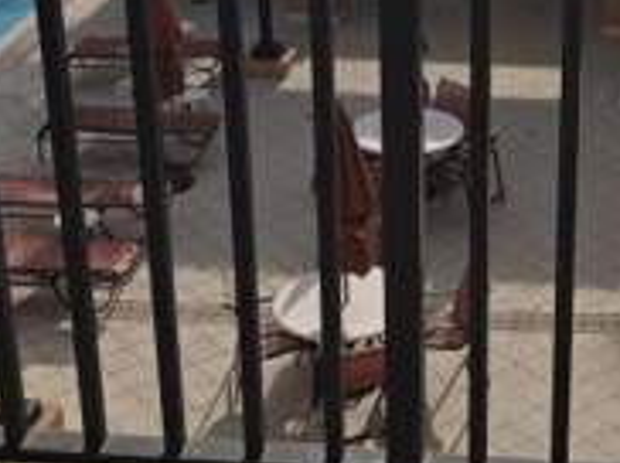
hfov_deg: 23.7
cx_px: 518
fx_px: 1449
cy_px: 71
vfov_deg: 18.0
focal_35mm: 81
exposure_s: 1/1484
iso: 12
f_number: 1.7
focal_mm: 6.3
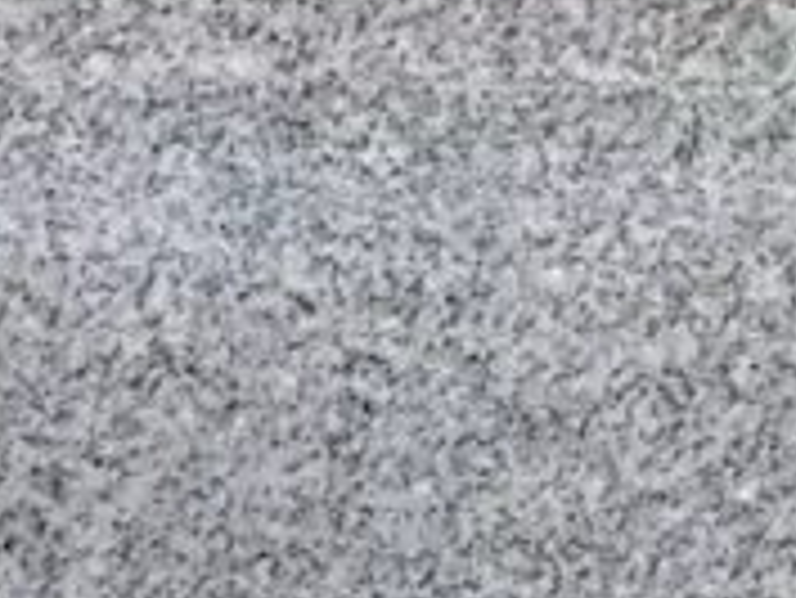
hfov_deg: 11.9
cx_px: -998
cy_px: 1214
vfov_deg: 9.8
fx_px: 3222
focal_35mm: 140
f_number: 2.4
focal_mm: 3.3
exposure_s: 1/334
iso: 25
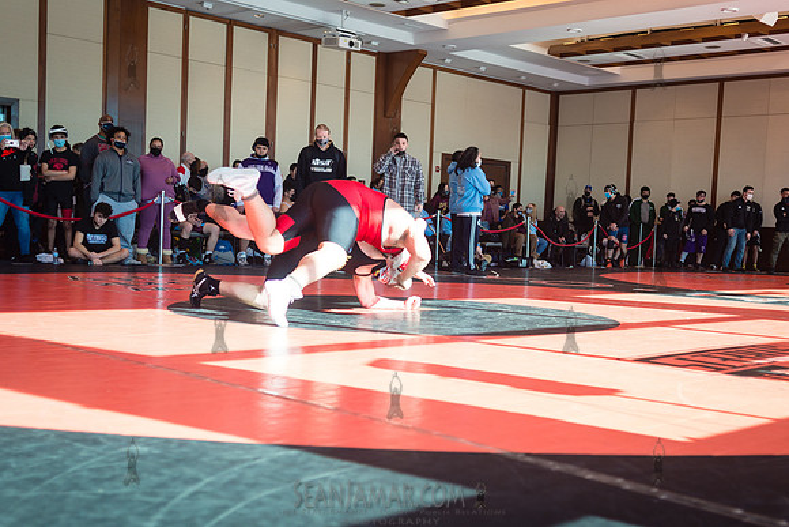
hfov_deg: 44.0
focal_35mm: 44
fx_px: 973
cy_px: 301
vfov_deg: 30.2
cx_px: 448
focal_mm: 35
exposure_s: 1/400
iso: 400
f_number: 2.8
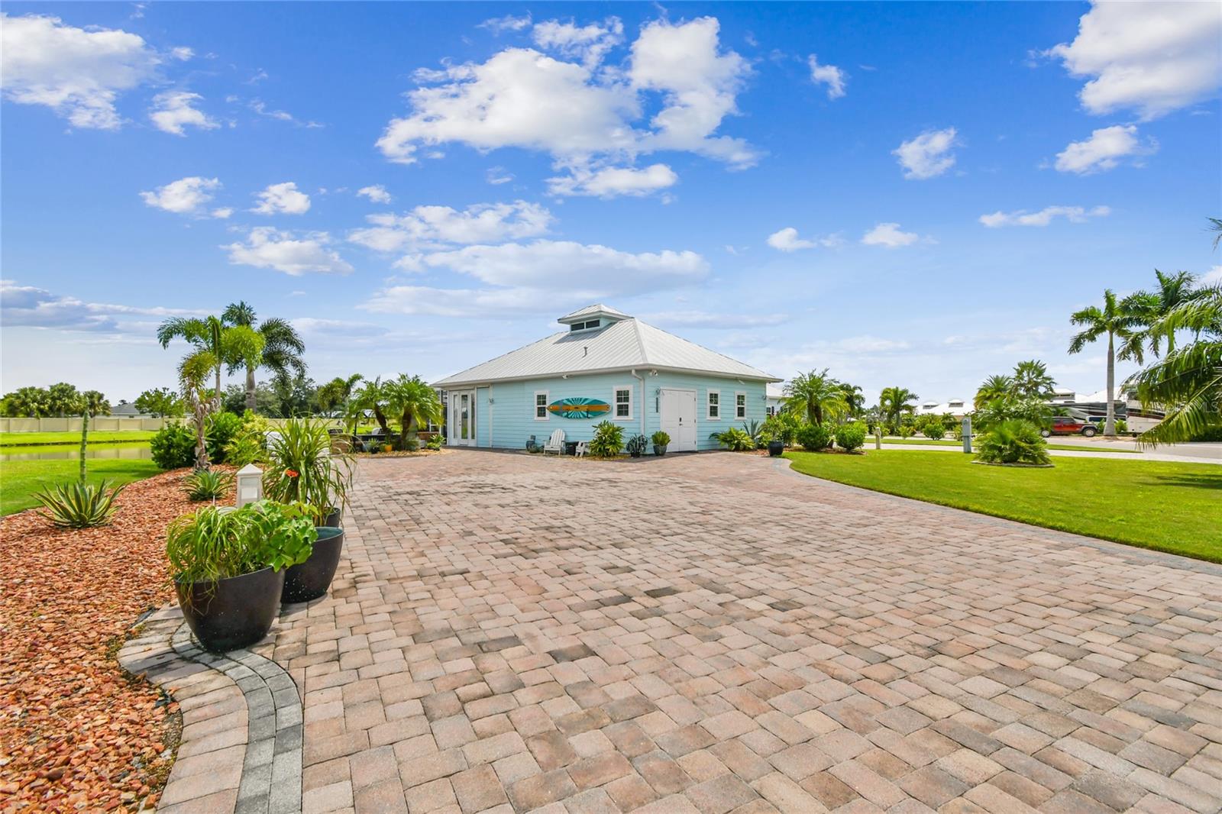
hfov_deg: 100.4
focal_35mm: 15
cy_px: 407
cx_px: 611
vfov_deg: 77.3
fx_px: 509
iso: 100
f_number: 7.1
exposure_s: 1/1000
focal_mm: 10
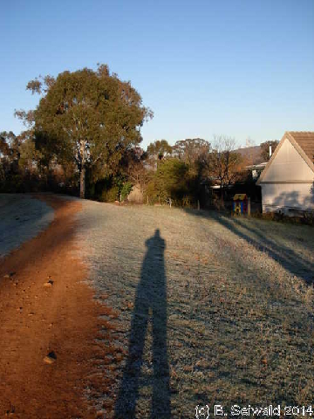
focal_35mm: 38
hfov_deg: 37.7
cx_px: 157
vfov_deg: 49.0
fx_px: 460
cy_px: 210
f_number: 2.9
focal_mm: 6.3
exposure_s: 1/703
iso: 79
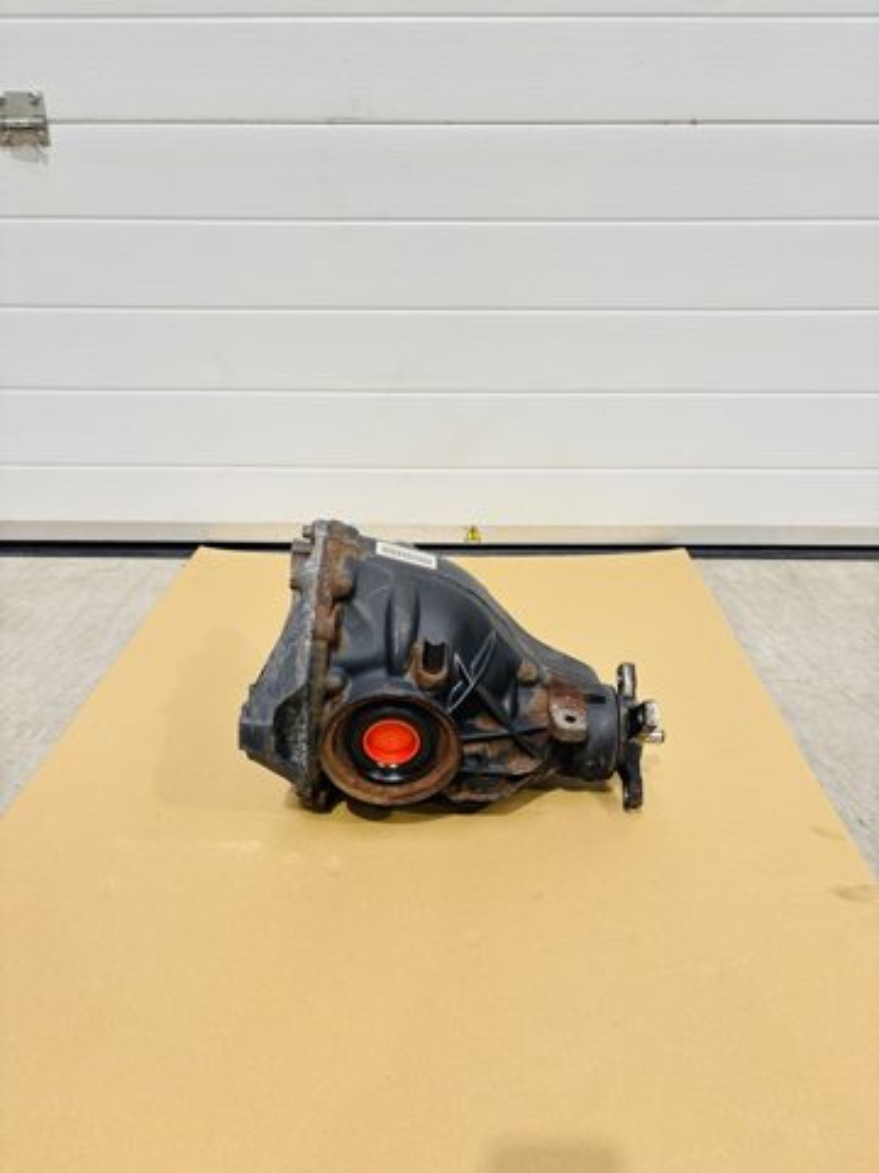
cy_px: 586
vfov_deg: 67.3
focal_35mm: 26
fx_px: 880
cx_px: 440
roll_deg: -0.6
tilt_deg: -25.0
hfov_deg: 53.1
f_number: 1.6
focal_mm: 5.96
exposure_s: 1/50
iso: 100
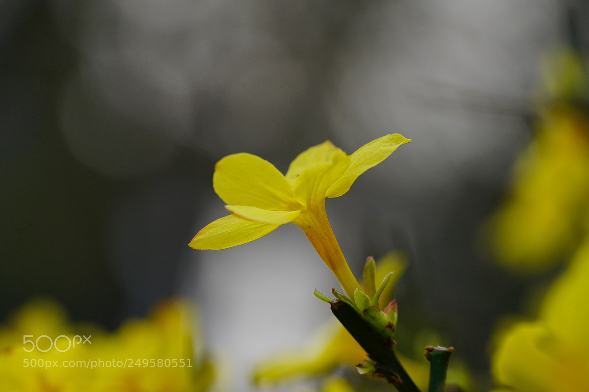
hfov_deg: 22.6
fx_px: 1472
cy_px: 196
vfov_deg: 15.2
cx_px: 294
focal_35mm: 90
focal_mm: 90
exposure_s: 1/250
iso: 200
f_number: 7.1
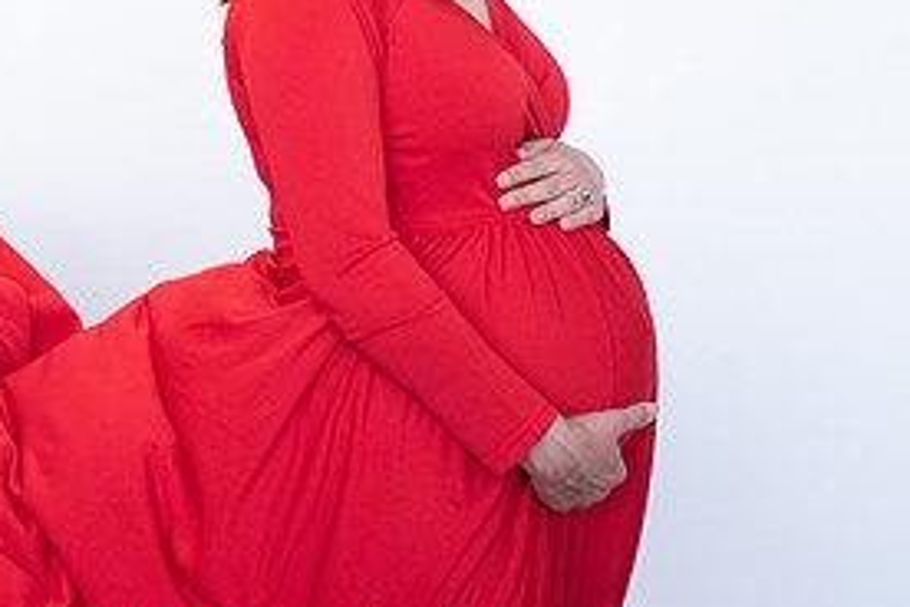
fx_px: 3488
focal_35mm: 138
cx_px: 75
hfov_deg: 14.7
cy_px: 21
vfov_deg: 9.9
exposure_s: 1/400
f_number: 2.8
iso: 1000
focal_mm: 60
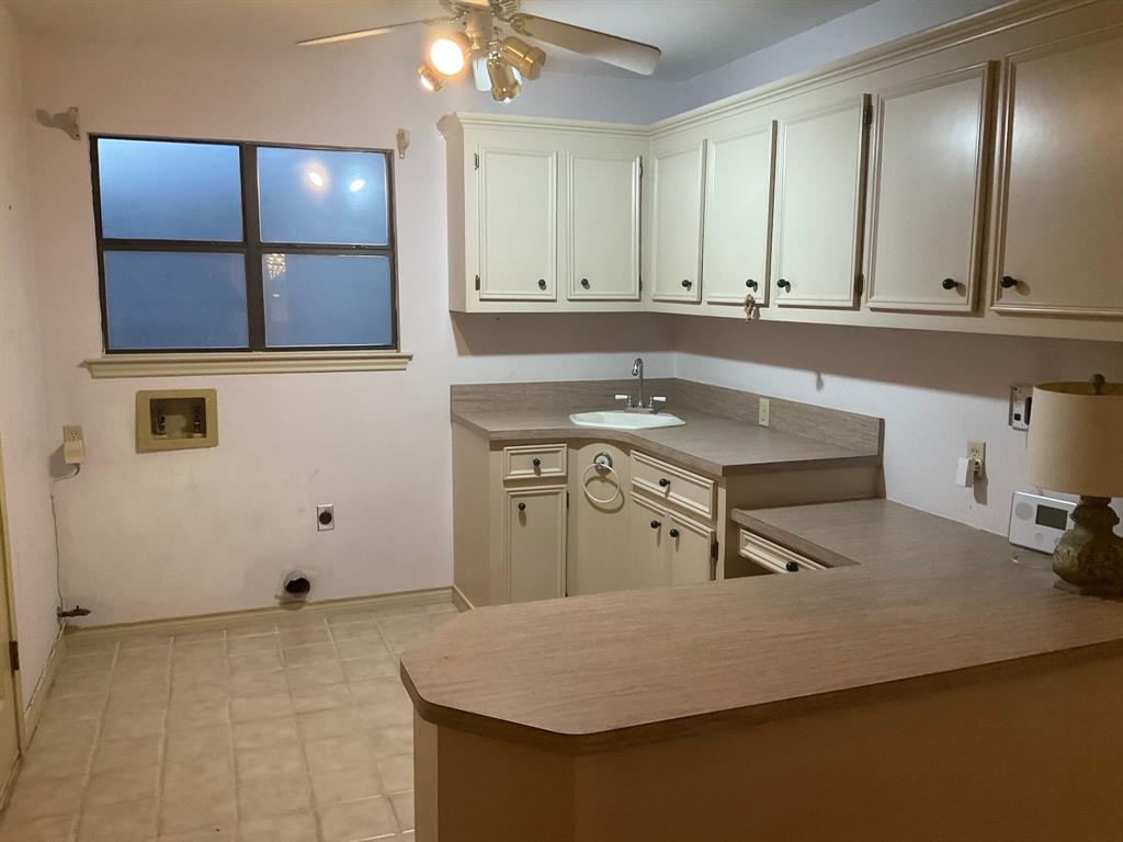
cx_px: 562
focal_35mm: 29
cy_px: 421
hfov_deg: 61.7
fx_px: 941
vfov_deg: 48.2
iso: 160
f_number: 1.8
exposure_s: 1/60
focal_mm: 3
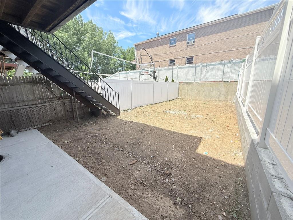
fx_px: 119
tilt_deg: -12.1
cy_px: 110
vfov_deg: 85.7
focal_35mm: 14
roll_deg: +0.6
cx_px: 146
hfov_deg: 102.1
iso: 50
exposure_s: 1/1211
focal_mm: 2.22
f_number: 2.2
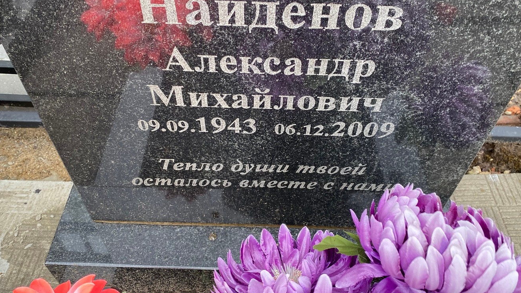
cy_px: 139
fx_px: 428
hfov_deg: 62.6
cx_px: 270
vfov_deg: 37.8
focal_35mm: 31
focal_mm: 4.25
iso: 125
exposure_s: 1/121
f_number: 1.8
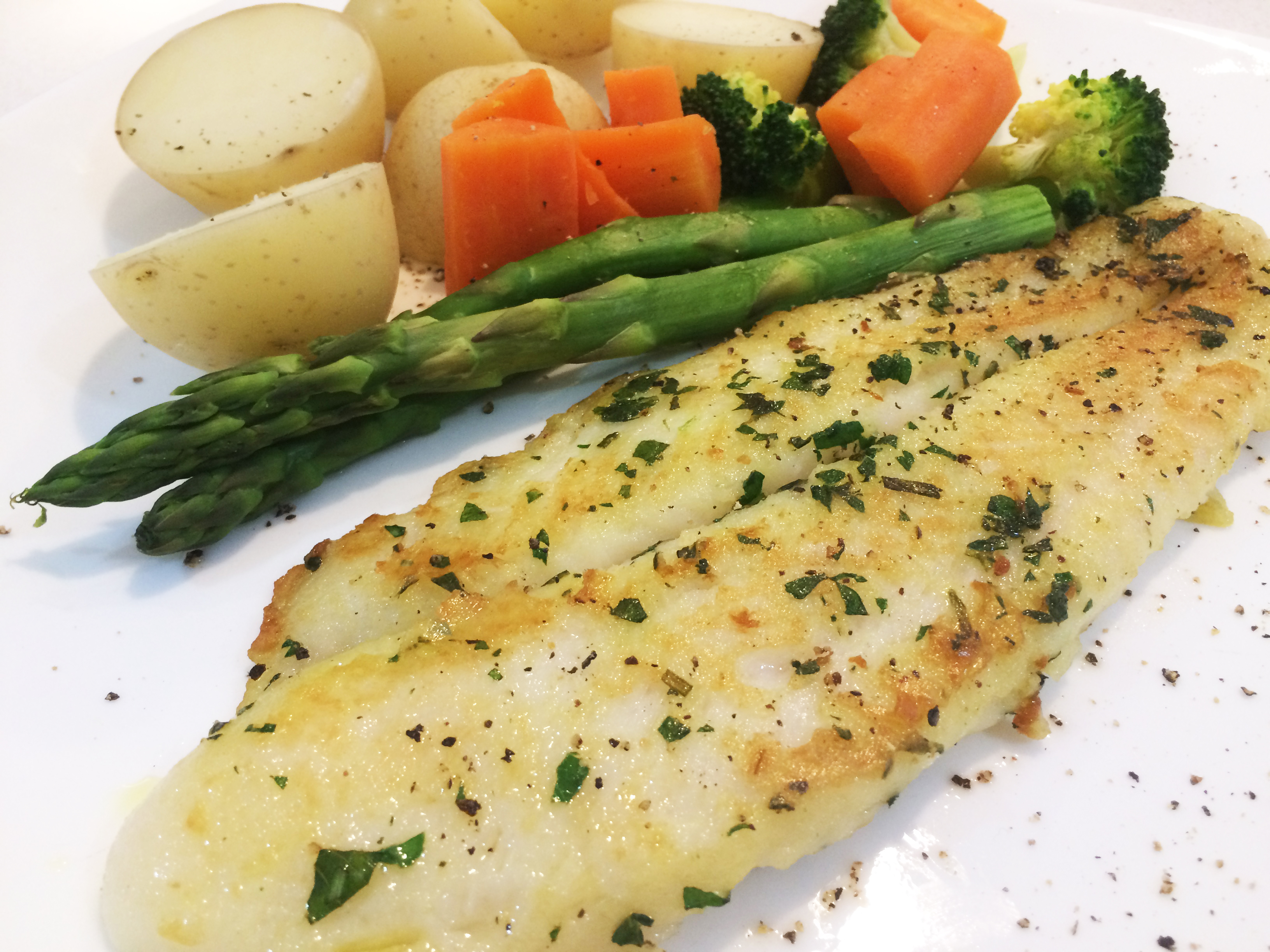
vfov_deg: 48.2
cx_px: 635
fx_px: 1064
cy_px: 476
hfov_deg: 61.7
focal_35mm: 29
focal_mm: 4.15
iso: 160
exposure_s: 1/33
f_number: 2.2
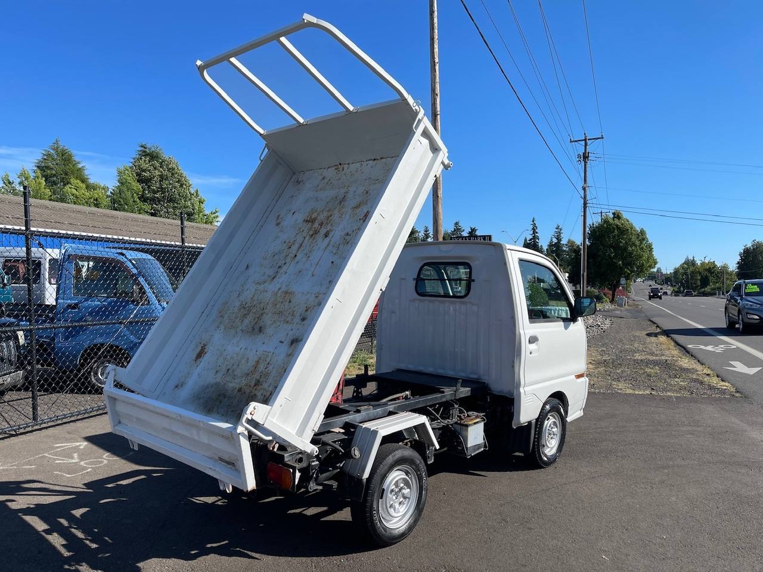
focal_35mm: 25
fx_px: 551
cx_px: 382
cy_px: 286
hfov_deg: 69.4
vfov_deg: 54.9
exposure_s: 1/3165
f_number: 1.6
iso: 32
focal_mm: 5.1
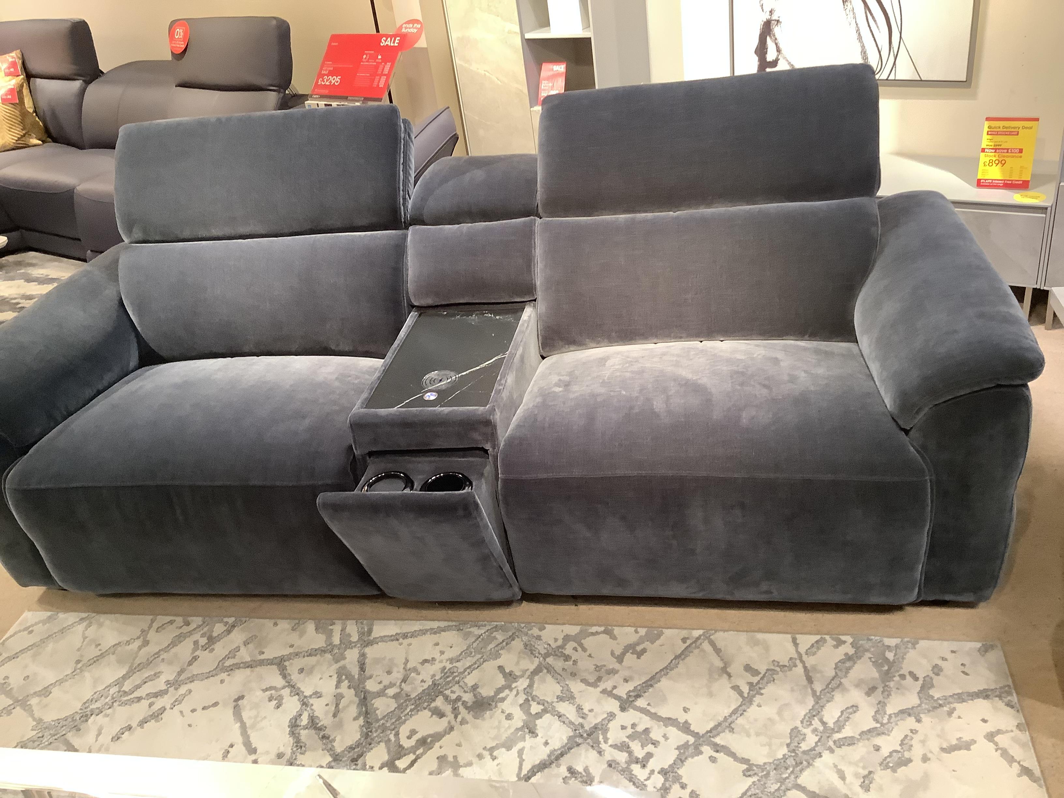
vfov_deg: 45.4
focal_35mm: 31
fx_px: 953
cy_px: 399
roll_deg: +8.1
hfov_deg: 58.4
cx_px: 532
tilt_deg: -31.5
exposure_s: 1/50
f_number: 2.4
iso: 320
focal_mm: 3.3
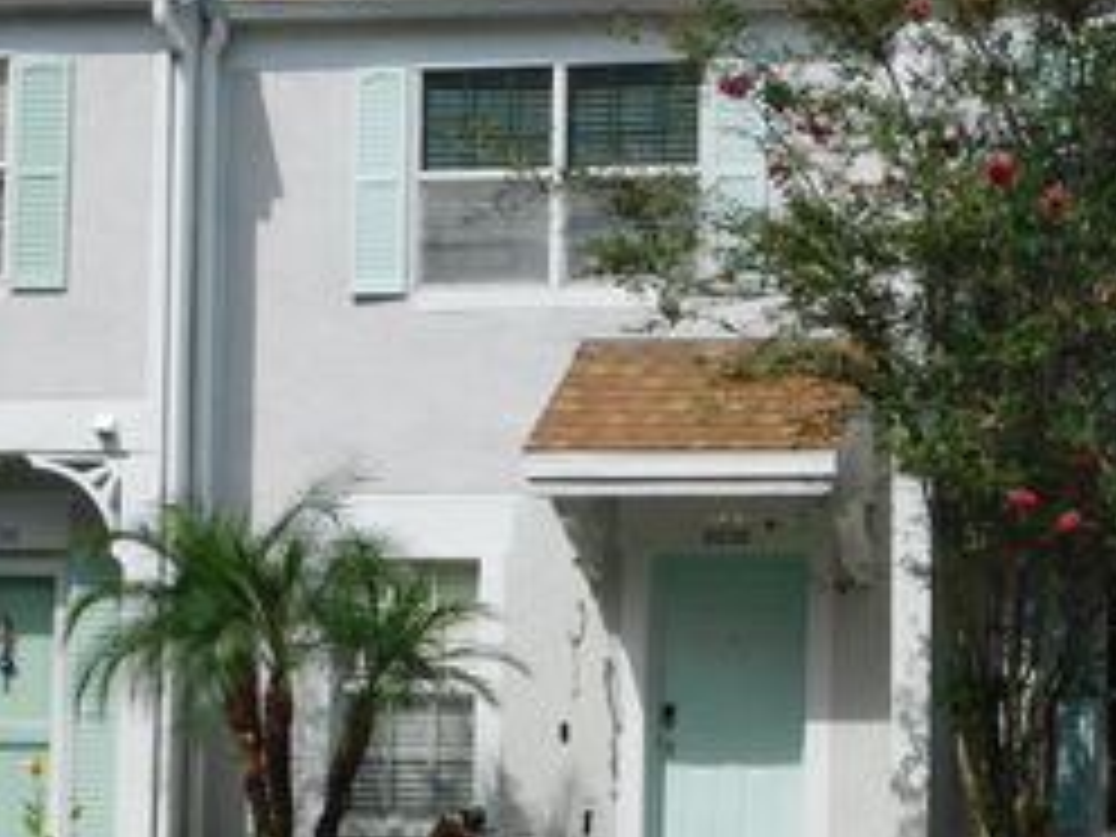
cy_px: 466
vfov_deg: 14.4
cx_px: 1048
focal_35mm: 103
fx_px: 3321
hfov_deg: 18.7
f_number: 3.8
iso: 125
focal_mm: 9
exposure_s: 1/1250
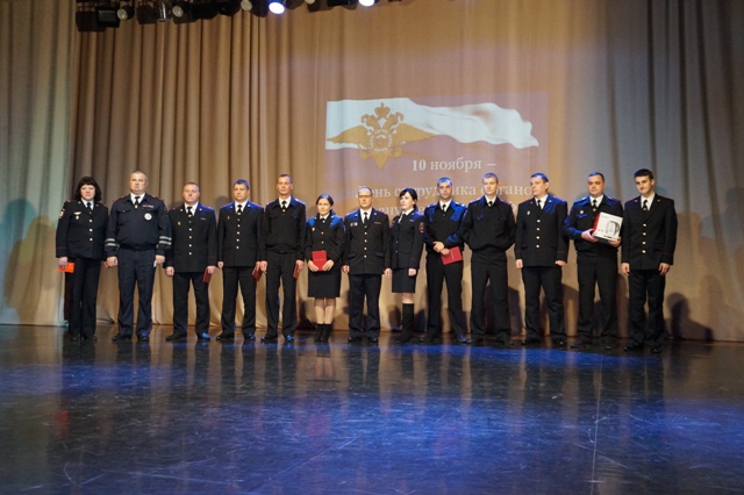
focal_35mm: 34
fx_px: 713
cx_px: 372
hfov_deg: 55.1
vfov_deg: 38.3
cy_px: 248
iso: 3200
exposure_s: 1/125
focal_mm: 23
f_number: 4.5
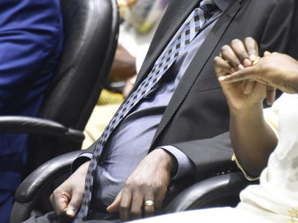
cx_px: 134
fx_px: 6102
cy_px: 32
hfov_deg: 2.8
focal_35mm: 709
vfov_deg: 2.1
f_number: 5.6
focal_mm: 300
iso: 3200
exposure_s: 1/100
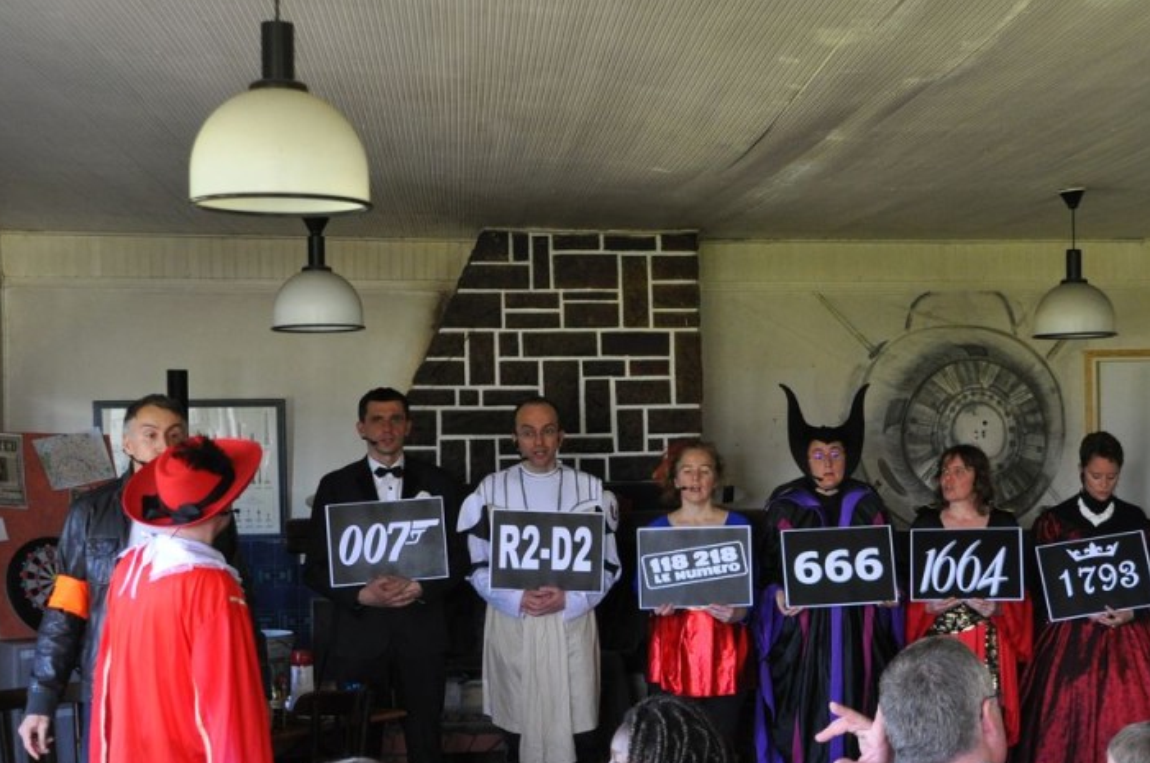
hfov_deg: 34.9
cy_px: 519
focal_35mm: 57
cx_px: 720
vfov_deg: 23.6
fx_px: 1818
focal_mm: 26
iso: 800
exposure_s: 1/60
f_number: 4
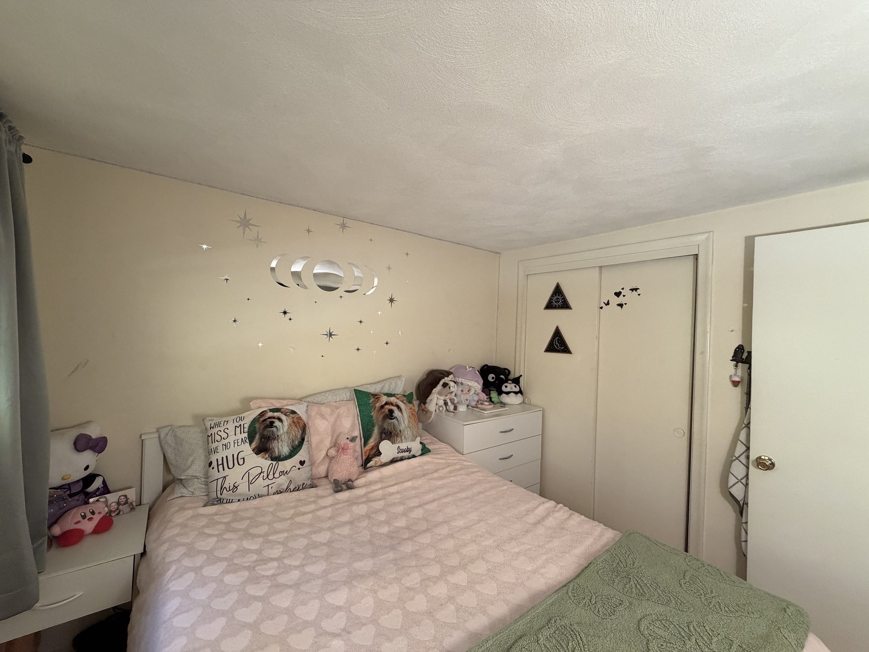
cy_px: 326
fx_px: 351
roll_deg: -1.4
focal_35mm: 14
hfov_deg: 102.1
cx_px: 434
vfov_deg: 85.7
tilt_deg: -0.1
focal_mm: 2.22
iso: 250
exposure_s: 1/60
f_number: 2.2
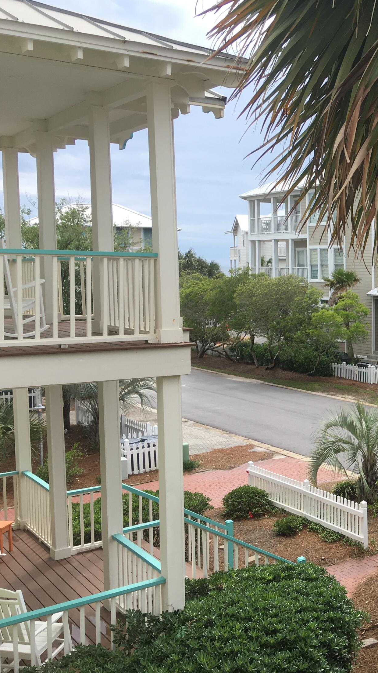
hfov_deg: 25.4
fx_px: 766
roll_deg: +0.9
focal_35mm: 43
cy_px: 333
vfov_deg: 47.4
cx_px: 430
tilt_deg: -2.1
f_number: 2.2
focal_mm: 4.15
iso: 25
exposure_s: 1/905
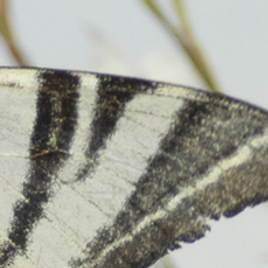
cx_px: -188
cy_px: 323
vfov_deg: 8.2
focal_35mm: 212
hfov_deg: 8.0
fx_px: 1857
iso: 80
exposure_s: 1/400
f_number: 4
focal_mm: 9.9
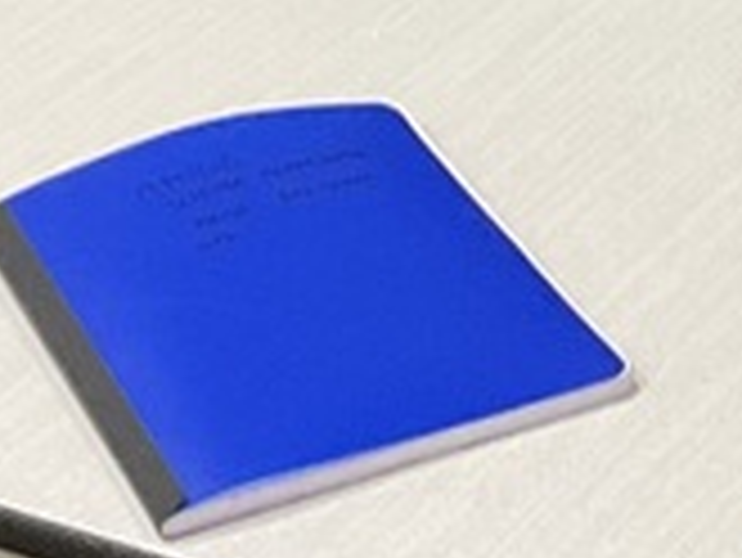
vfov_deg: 7.6
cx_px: 1097
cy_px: -873
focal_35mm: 180
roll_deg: -1.2
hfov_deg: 10.6
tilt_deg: -14.3
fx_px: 3861
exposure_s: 1/60
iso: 80
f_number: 1.8
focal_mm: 3
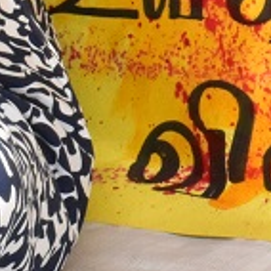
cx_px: 1076
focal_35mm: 540
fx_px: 4783
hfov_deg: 3.1
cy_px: -401
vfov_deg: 3.2
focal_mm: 50
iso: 2000
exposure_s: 1/200
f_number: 25
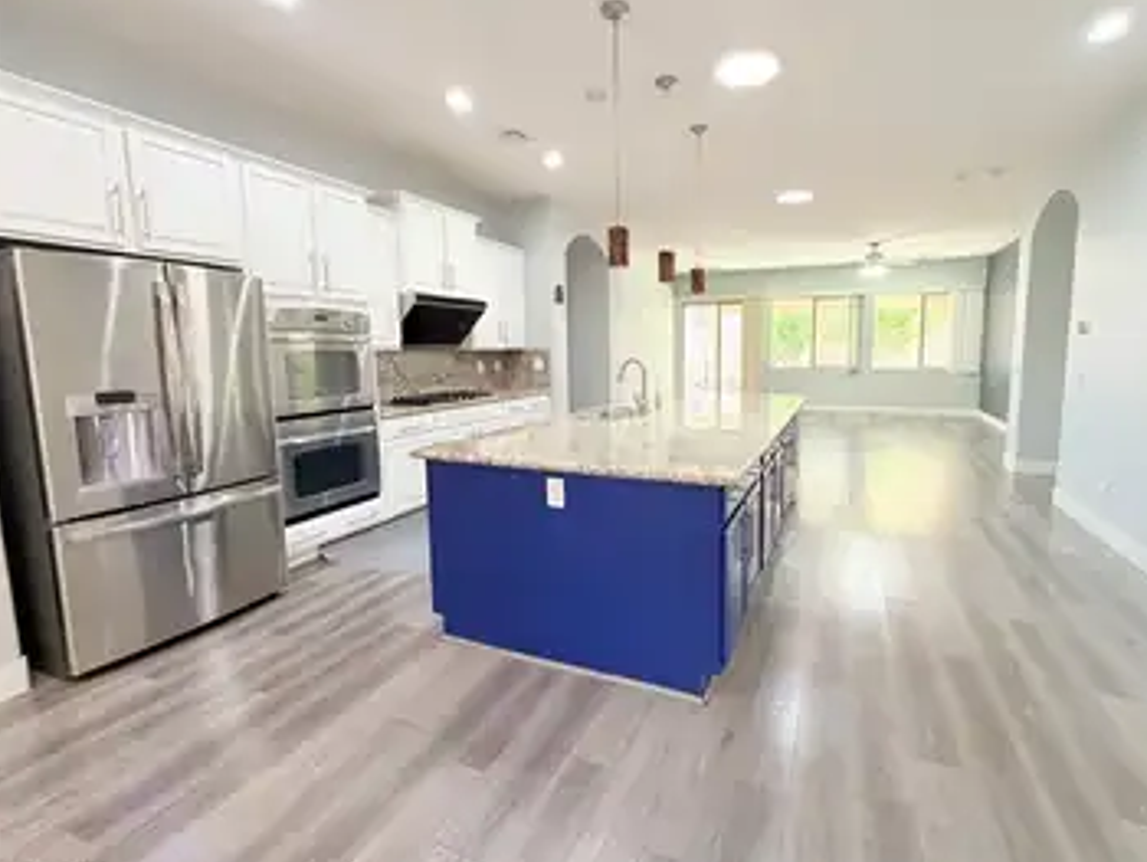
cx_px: 642
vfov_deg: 78.1
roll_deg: +0.4
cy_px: 406
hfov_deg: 94.0
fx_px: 531
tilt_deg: -6.9
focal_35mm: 16
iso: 200
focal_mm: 2.22
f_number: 2.2
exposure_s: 1/60
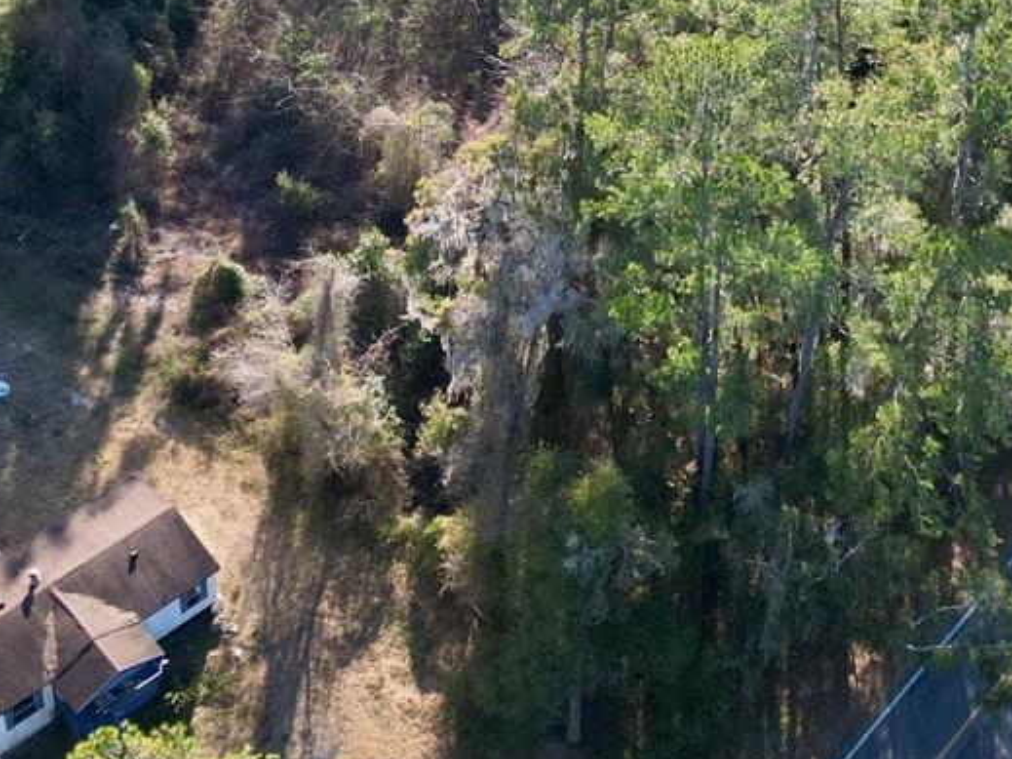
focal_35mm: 74
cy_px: -140
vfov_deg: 18.9
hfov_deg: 26.3
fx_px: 2163
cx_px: 562
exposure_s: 1/800
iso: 140
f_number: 1.7
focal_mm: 6.72
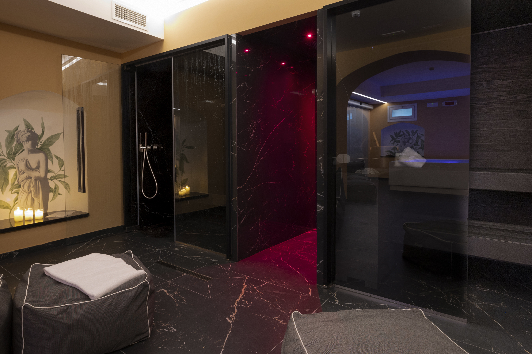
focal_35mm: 18
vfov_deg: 67.3
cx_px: 266
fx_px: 266
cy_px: 177
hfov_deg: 90.0
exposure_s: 4
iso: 400
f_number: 9
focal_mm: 18
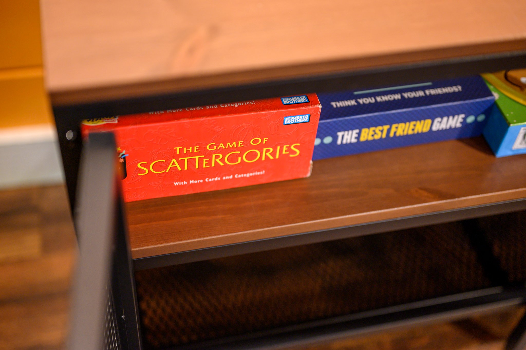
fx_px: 730
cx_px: 263
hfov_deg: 39.6
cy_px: 175
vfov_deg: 26.9
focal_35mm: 50
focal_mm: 50
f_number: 1.8
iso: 500
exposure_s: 1/60
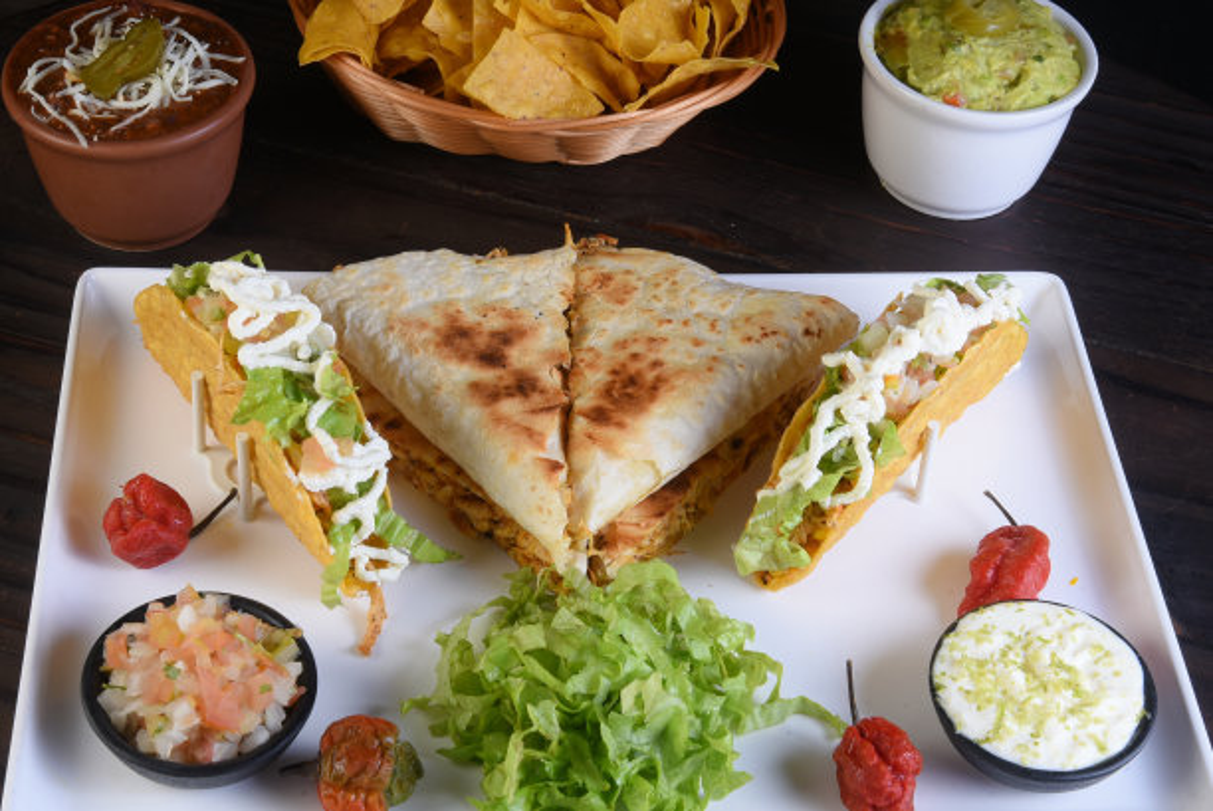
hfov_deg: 35.6
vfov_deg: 24.2
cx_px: 606
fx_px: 1888
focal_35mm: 56
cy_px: 406
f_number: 16
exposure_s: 1/100
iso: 200
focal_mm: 56
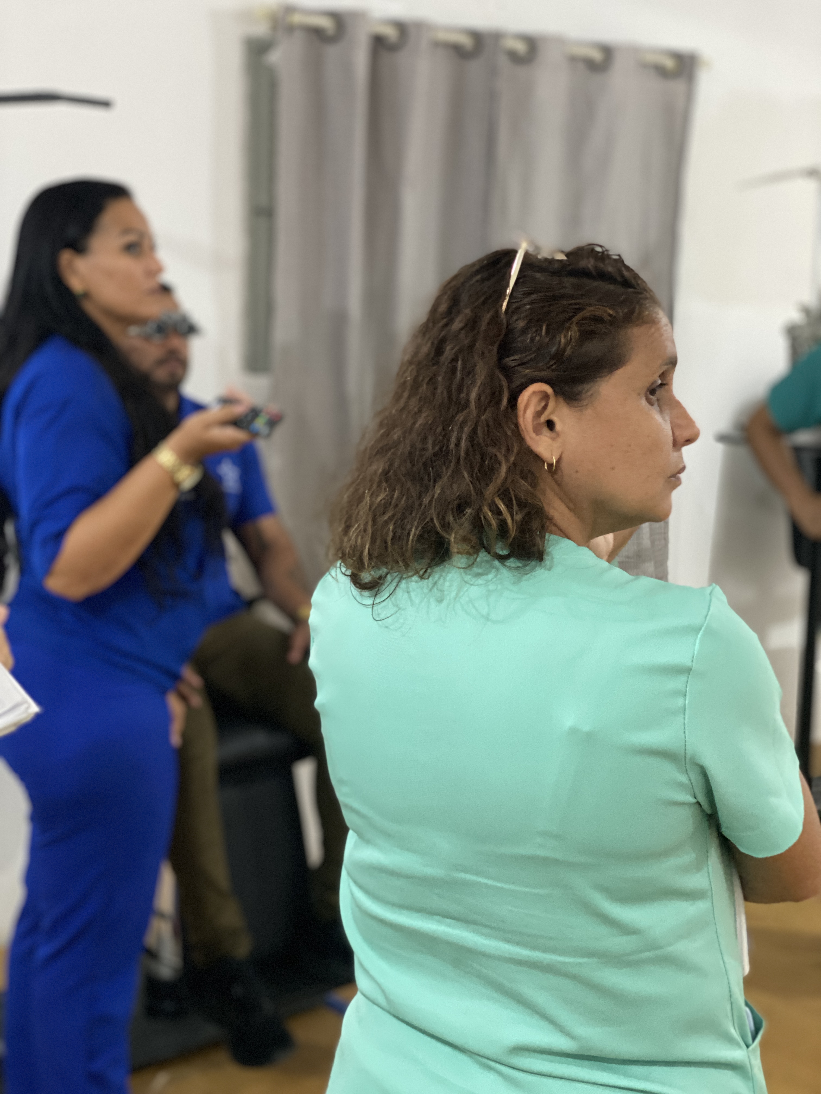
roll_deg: -1.9
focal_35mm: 52
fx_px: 1644
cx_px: 410
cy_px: 547
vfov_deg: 36.8
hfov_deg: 28.0
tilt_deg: -9.4
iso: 400
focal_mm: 6
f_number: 2
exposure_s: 1/20
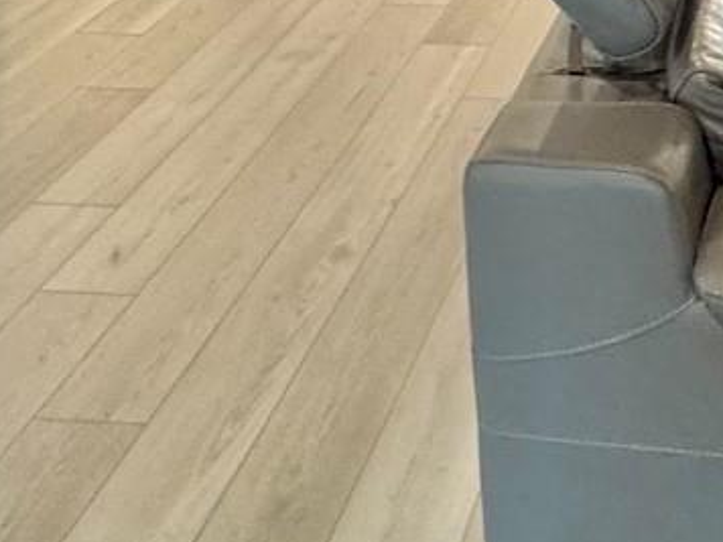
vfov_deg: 19.7
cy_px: -304
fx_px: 1316
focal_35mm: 63
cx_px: 758
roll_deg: +0.7
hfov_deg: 28.4
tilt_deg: -11.1
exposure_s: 1/60
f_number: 2.2
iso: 200
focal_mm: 2.22
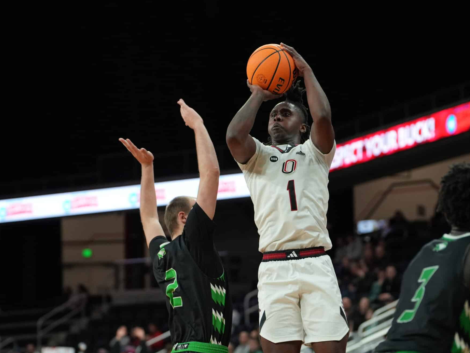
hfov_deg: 13.5
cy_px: 221
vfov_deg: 10.2
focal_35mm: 146
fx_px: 1982
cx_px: 228
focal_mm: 92
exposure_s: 1/1250
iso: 2500
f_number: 2.8
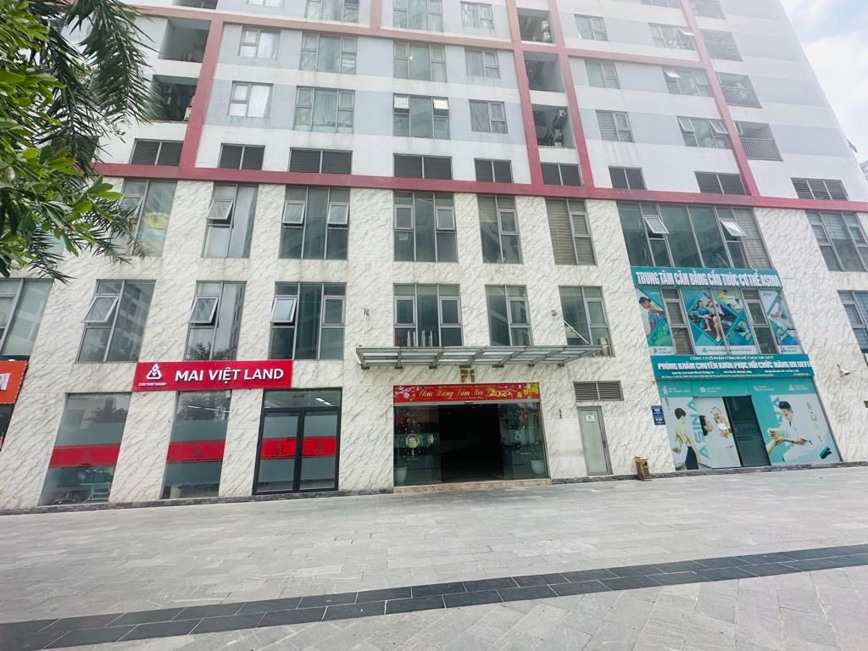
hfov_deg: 102.1
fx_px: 351
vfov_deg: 85.7
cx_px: 434
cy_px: 326
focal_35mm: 14
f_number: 2.2
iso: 40
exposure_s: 1/368
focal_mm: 2.22
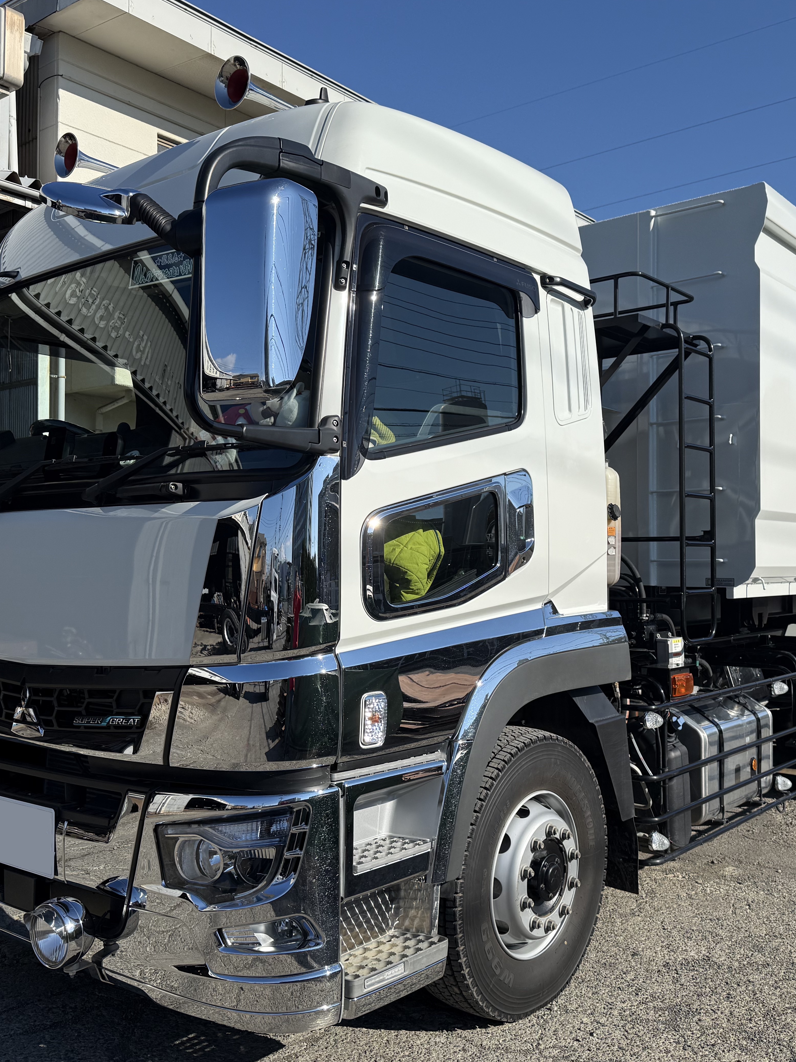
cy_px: 524
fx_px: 1012
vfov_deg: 55.3
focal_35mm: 33
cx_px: 448
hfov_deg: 42.9
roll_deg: -0.4
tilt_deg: +1.9
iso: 80
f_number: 1.78
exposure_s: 1/6173
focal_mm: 6.76
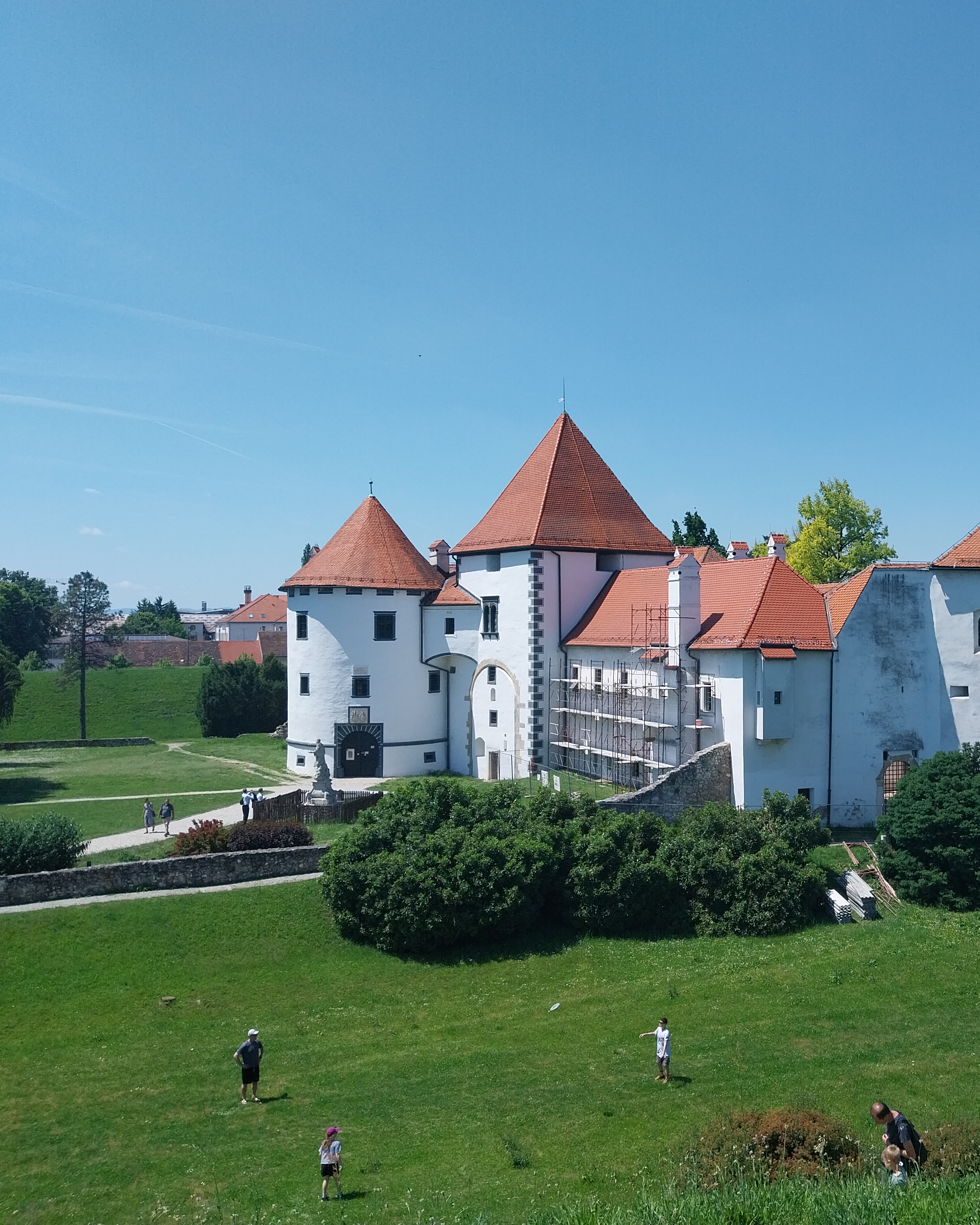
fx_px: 1233
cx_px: 780
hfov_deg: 41.5
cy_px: 610
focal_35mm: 34
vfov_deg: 52.8
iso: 25
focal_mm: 4
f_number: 1.8
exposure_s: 1/1327
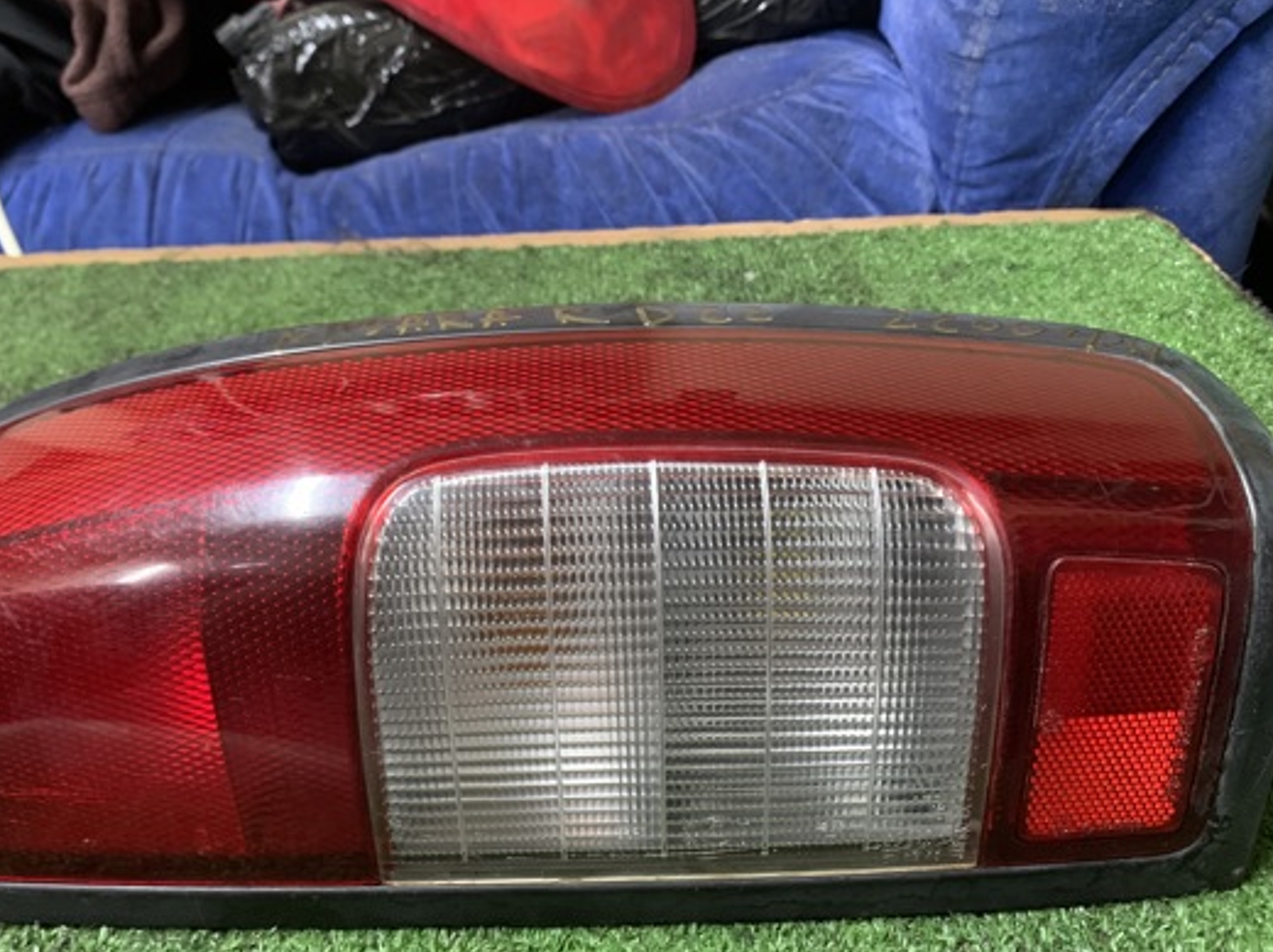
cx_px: 558
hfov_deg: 56.7
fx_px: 1176
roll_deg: +2.7
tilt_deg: -38.7
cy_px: 498
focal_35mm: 32
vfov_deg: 44.1
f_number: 1.8
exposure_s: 1/30
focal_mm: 4.25
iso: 500
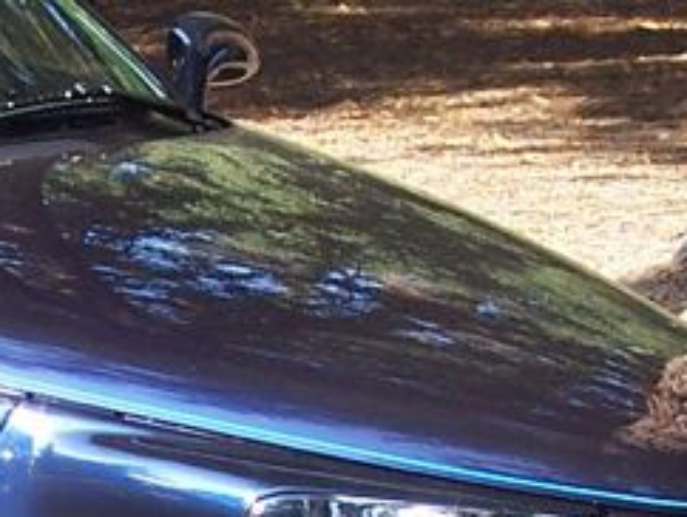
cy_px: 409
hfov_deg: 9.5
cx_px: -145
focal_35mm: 206
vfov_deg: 7.2
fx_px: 4092
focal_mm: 8
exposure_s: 1/125
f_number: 3.4
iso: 100
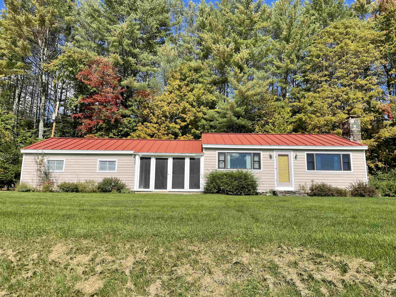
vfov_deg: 53.1
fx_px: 297
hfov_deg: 67.3
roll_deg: -0.2
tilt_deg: +10.0
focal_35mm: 26
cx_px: 198
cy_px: 148
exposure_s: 1/3125
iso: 32
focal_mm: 4.2
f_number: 1.6
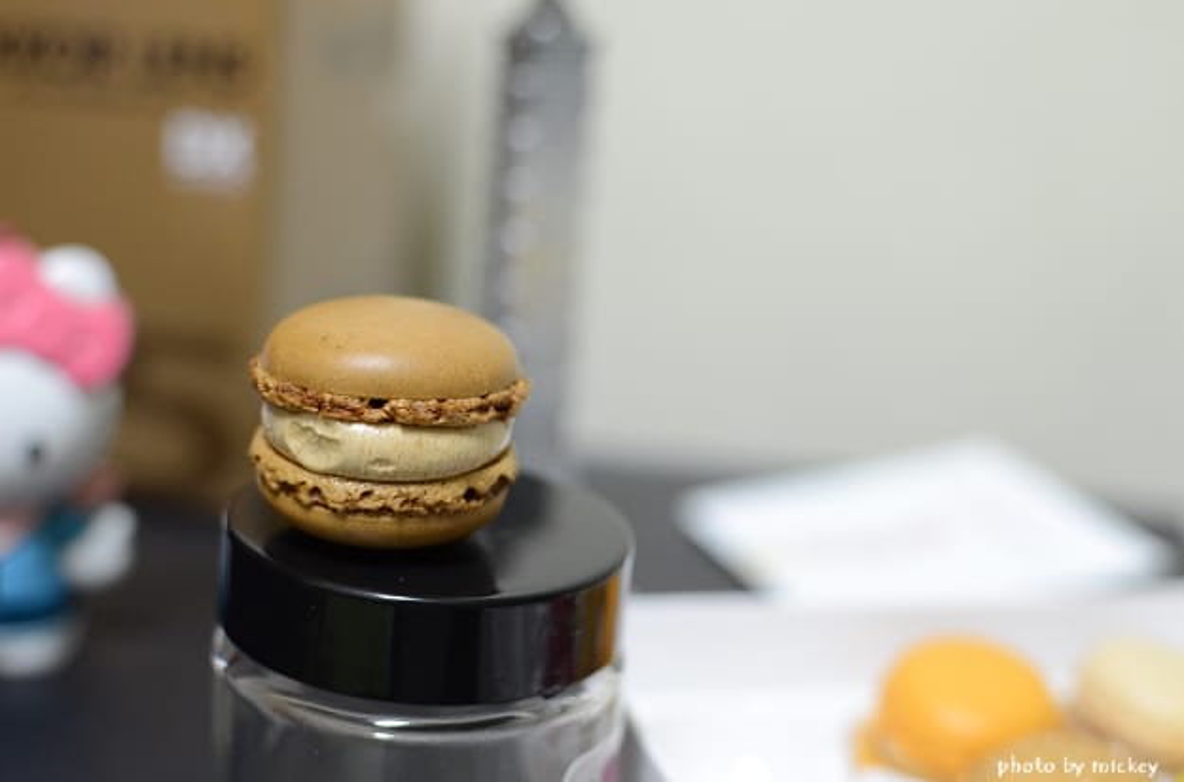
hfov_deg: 37.9
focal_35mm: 52
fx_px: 1722
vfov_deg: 25.6
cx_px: 592
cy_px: 391
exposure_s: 1/40
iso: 1250
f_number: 3.2
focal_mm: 35
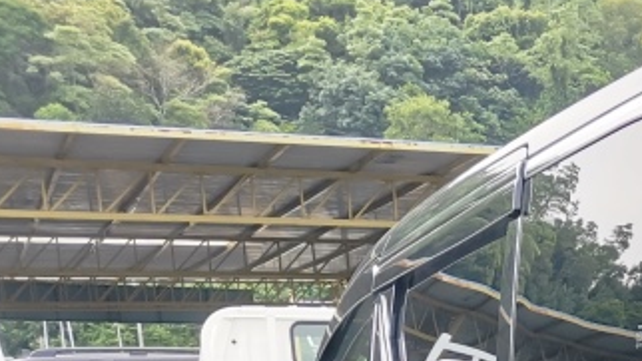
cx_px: 1007
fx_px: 1532
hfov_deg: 19.9
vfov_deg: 12.2
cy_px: 682
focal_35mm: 90
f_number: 1.8
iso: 50
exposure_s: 1/339
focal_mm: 4.75
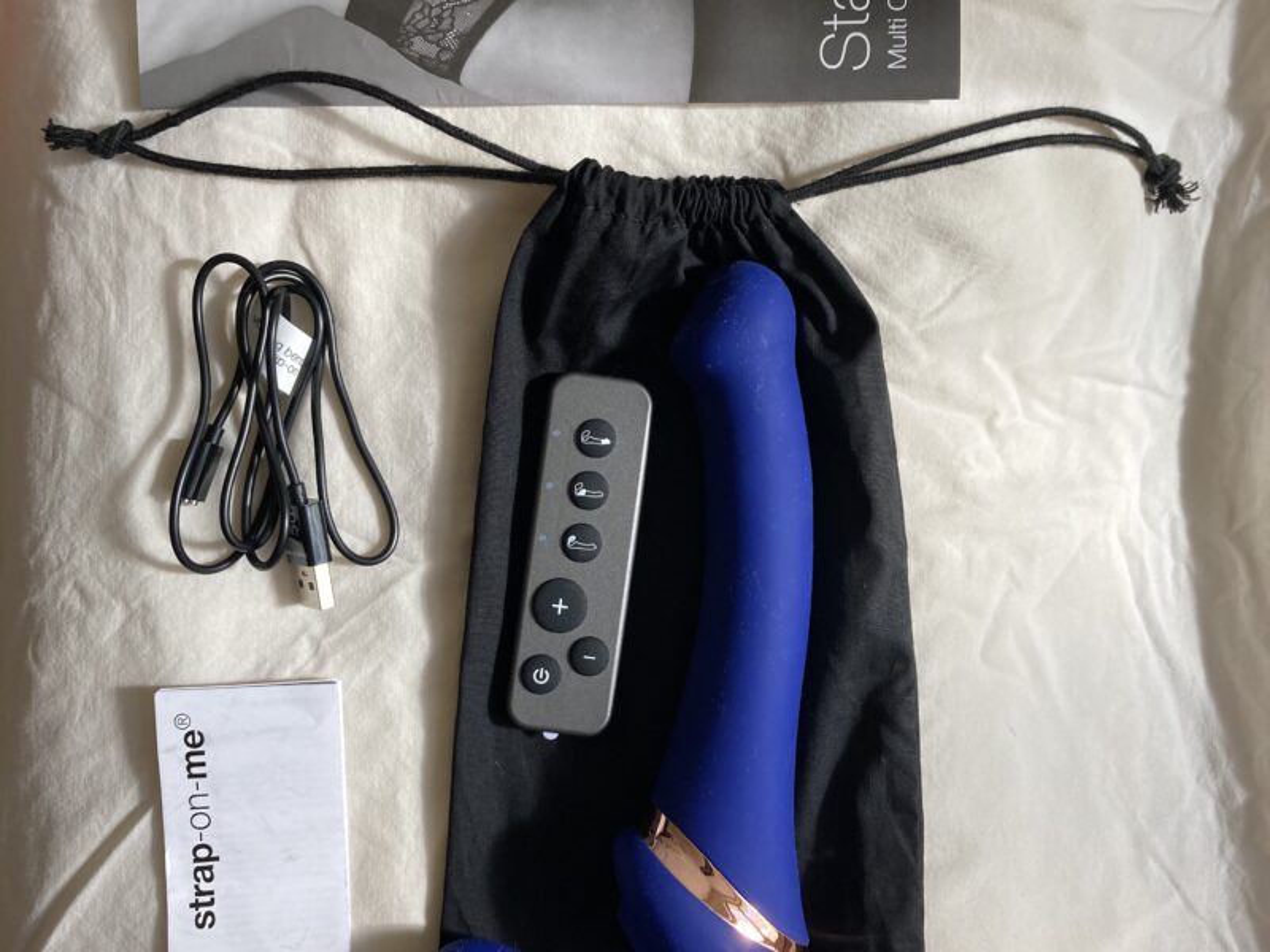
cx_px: 635
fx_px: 1027
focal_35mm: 28
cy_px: 476
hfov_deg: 63.4
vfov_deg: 49.7
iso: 50
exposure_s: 1/50
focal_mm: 3.99
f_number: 1.8
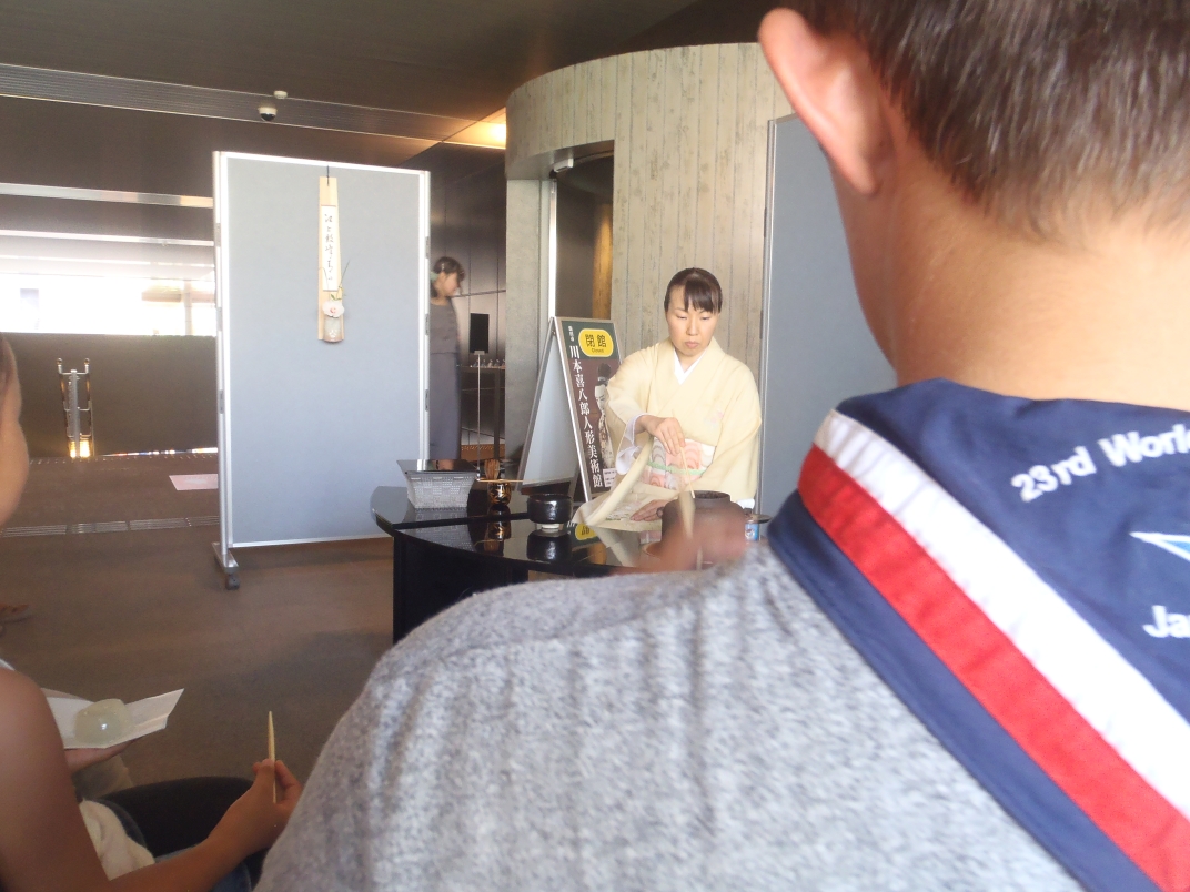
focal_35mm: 28
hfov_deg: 63.4
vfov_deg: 49.7
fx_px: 963
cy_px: 446
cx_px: 595
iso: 200
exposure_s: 1/15
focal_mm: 5
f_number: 3.5
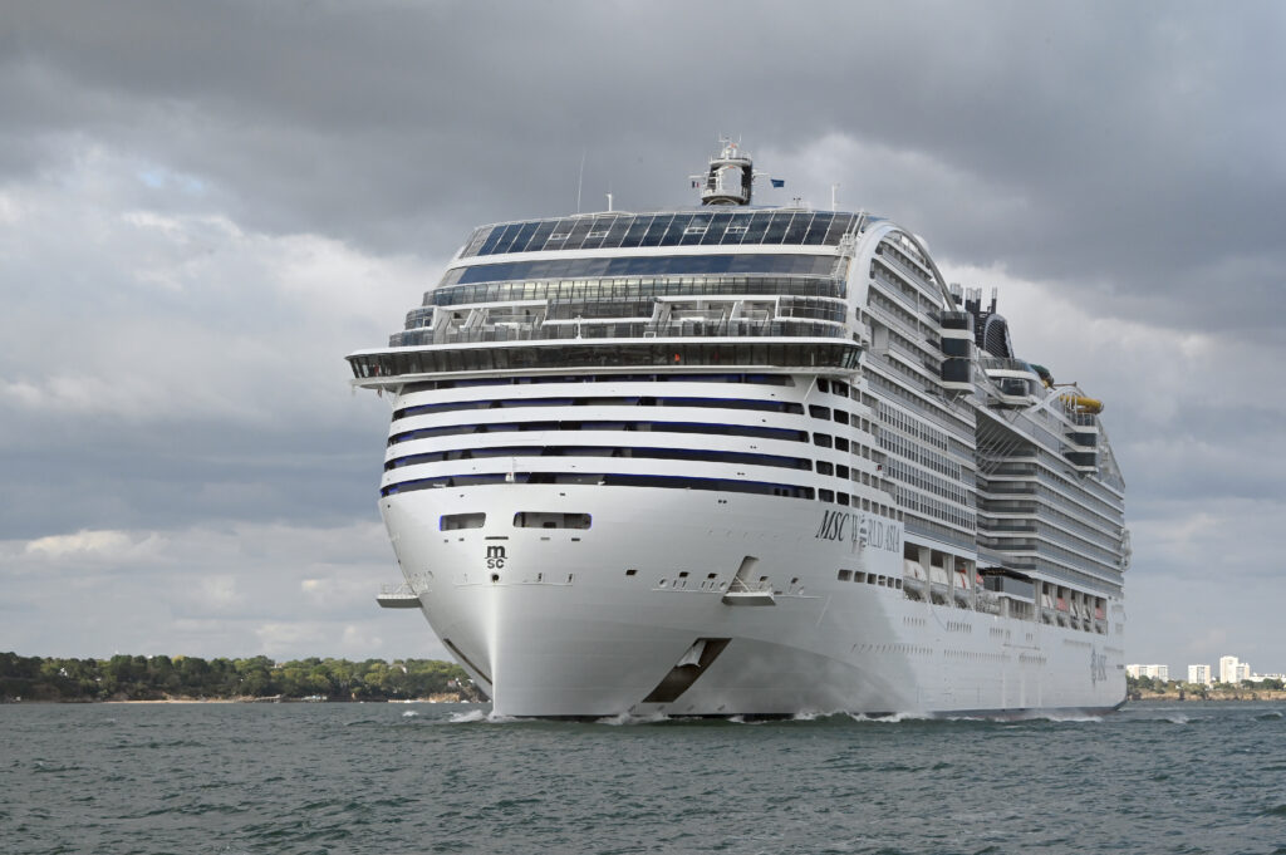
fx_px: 3034
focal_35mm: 85
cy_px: 428
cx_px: 643
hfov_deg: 23.9
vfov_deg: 16.0
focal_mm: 85
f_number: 14
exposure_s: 1/500
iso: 1000
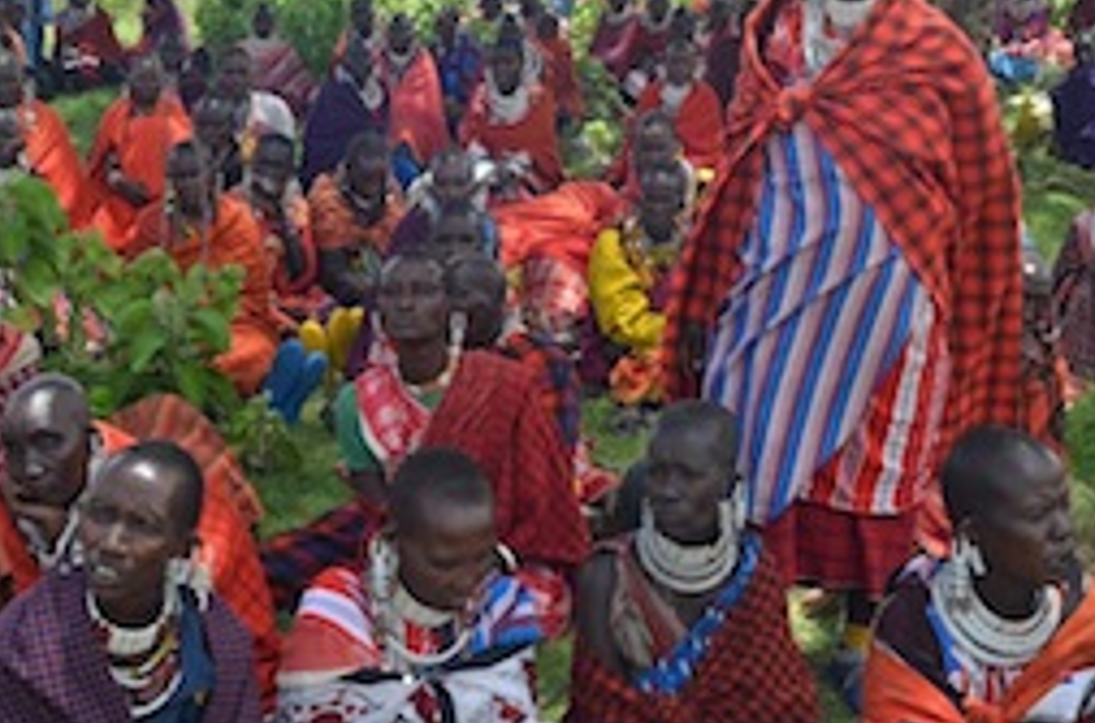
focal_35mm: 57
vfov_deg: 23.6
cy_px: 379
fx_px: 1728
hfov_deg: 35.1
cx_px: 641
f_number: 8
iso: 100
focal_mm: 24
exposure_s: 1/125
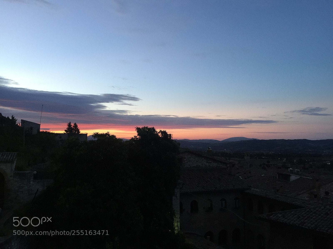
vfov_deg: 48.2
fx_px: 279
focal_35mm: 29
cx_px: 166
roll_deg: -1.1
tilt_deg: +4.6
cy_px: 124
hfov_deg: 61.7
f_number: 2.2
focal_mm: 4.15
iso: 125
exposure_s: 1/33
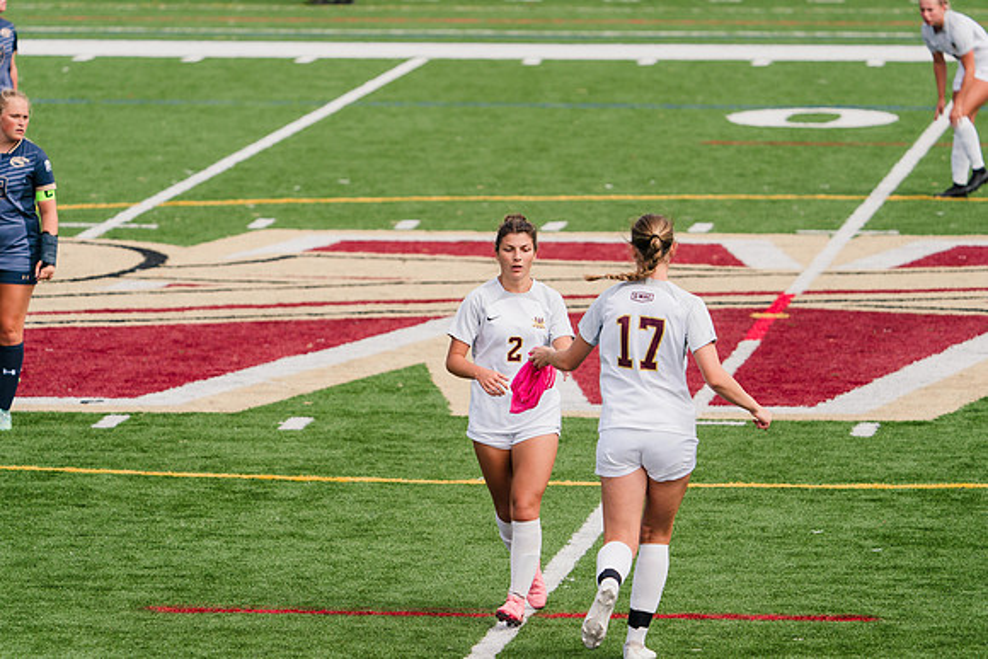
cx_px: 494
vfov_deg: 4.1
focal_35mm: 338
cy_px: 330
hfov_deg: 6.1
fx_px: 9278
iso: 400
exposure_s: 1/1600
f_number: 6.3
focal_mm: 338
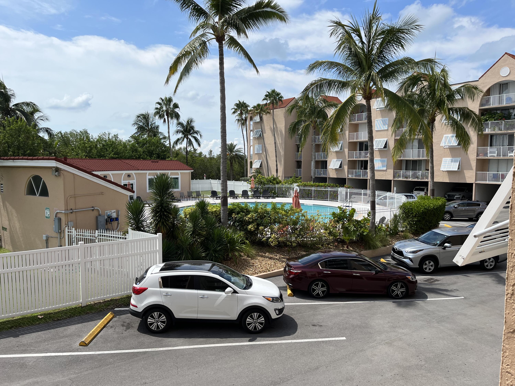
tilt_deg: -5.1
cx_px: 258
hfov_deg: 67.3
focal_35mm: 26
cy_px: 193
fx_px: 387
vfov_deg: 53.1
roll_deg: +0.3
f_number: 1.6
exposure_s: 1/3876
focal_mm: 5.1
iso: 50
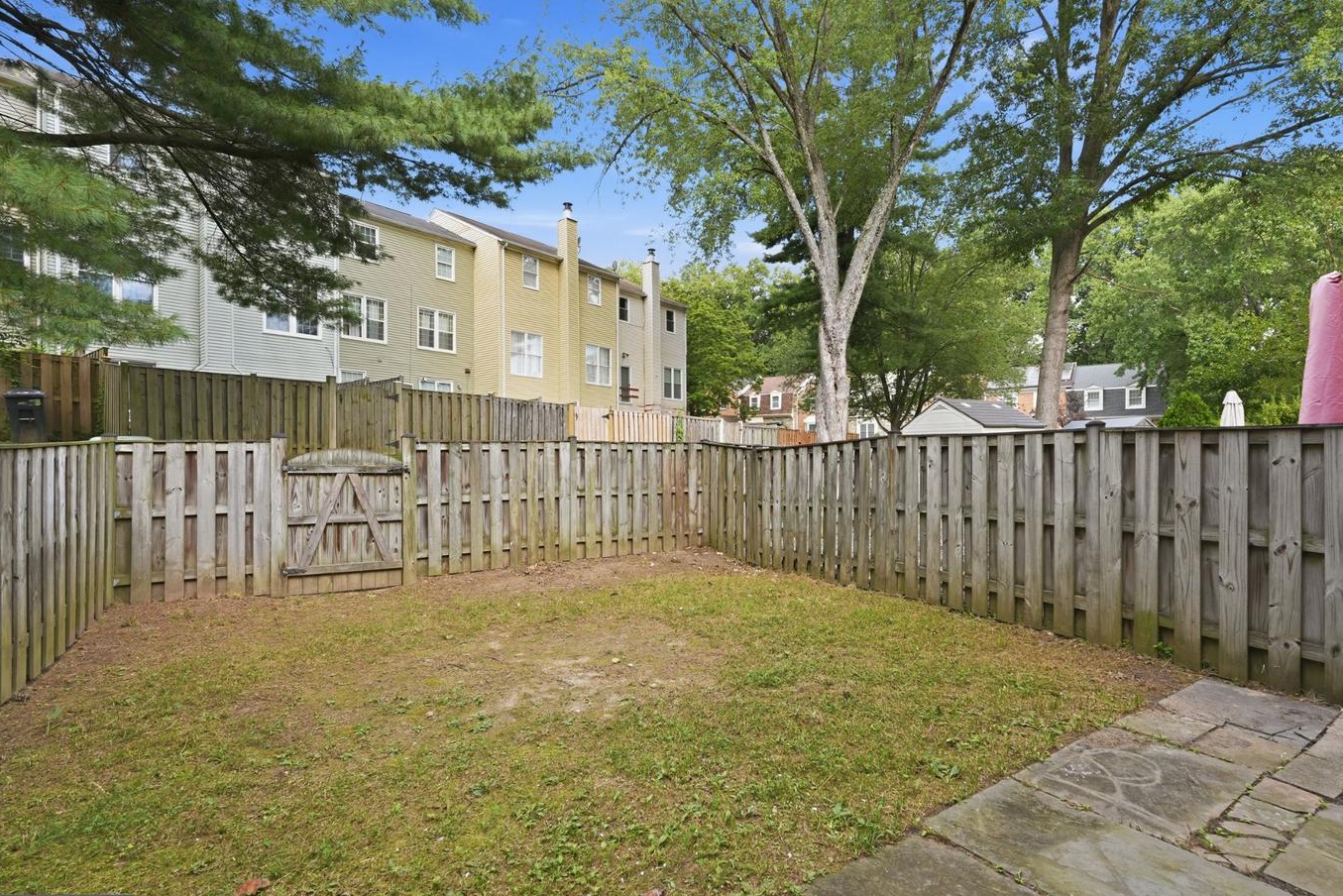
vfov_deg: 70.4
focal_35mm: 17
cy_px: 470
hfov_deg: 93.2
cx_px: 693
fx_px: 634
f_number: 8
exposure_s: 1/60
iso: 200
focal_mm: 16
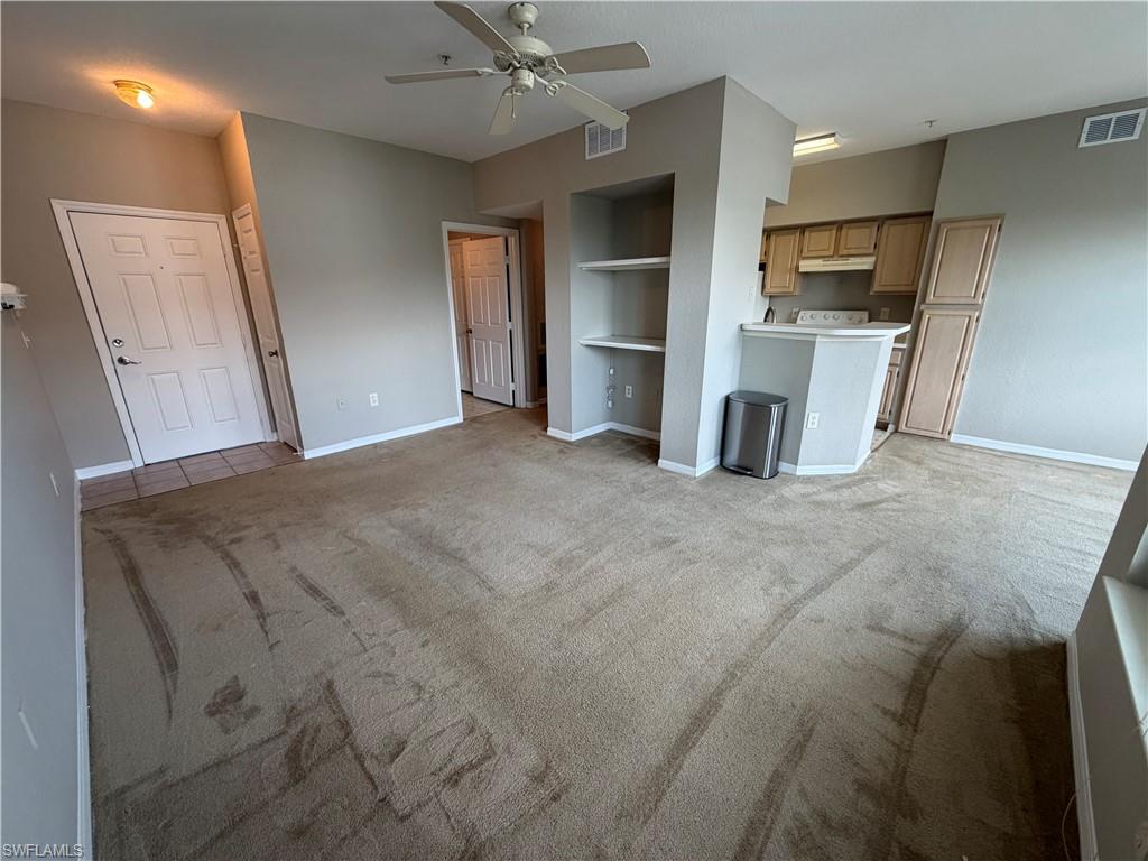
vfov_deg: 85.7
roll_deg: +1.2
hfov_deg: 102.1
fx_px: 464
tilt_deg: -17.5
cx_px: 574
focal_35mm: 14
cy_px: 430
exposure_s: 1/120
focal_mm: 2.22
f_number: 2.2
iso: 200
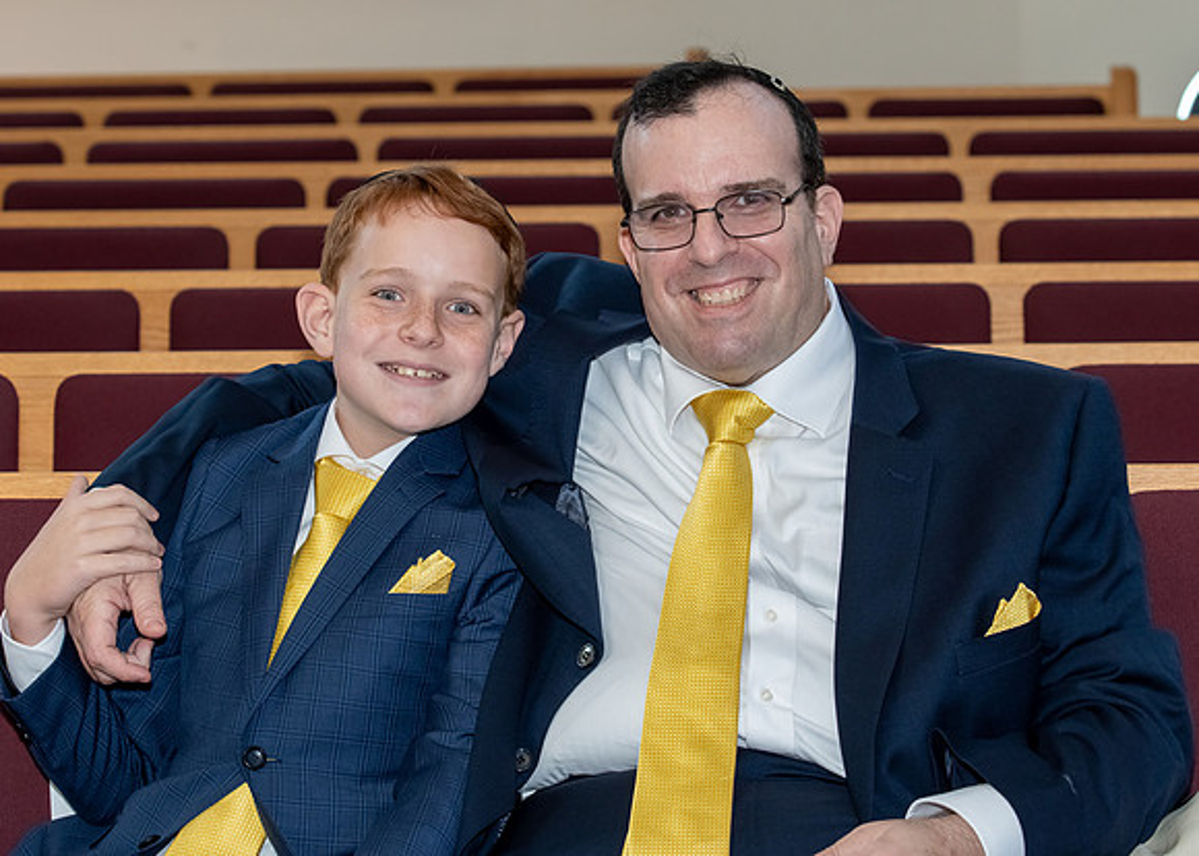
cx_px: 599
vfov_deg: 9.9
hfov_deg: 13.8
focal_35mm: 145
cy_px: 369
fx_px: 4941
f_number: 5.6
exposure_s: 1/250
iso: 500
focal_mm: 78
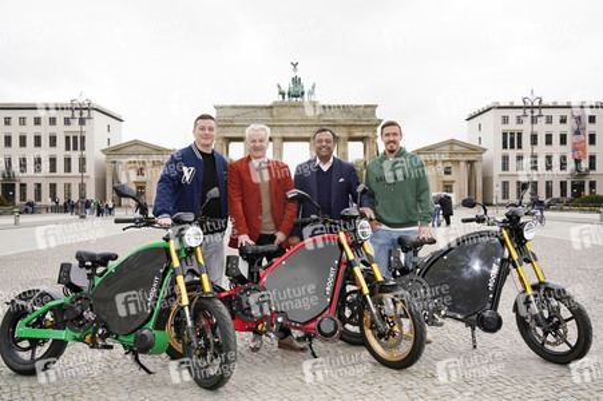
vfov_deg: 41.1
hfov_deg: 58.8
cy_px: 200
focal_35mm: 32
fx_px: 536
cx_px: 302
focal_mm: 32
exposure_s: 1/250
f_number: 8
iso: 500
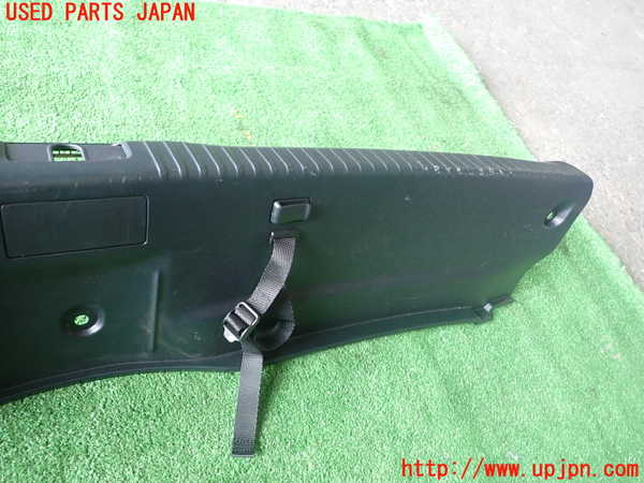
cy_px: 242
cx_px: 322
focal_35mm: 25
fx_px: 465
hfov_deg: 69.4
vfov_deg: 54.9
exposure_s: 1/50
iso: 200
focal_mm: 4.5
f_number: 2
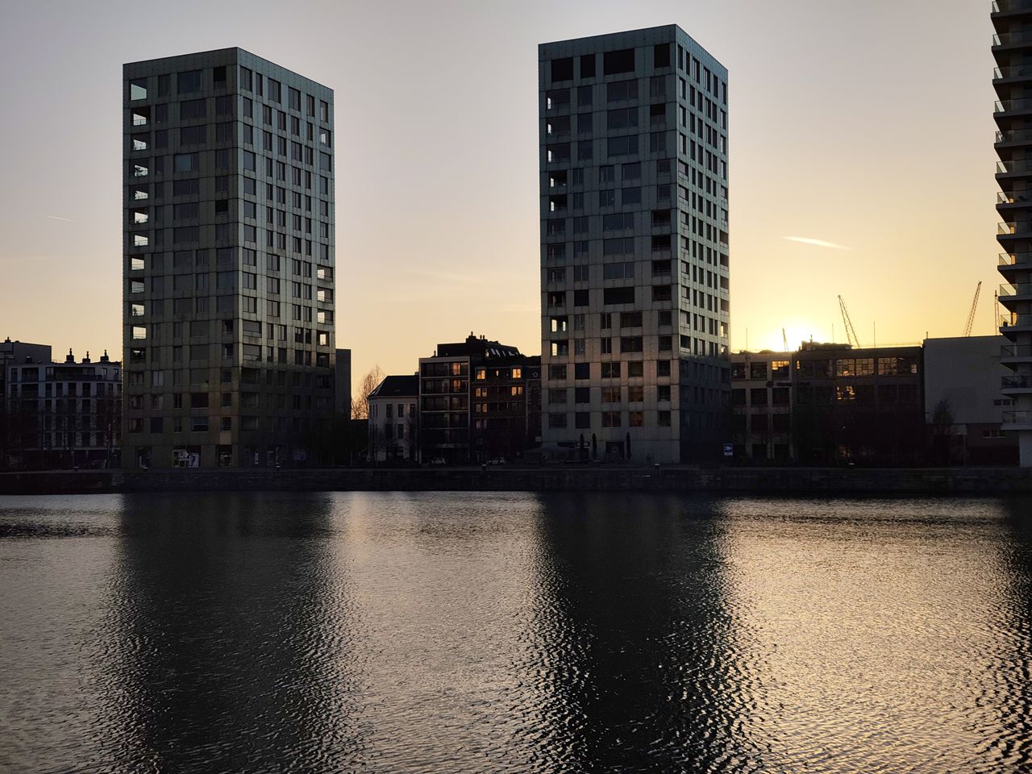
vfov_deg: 29.1
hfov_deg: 38.2
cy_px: 387
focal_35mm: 50
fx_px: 1491
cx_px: 516
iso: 100
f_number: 2
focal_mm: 7.1
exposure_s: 1/3753
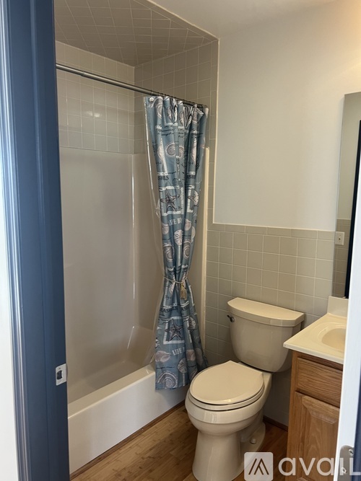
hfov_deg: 53.0
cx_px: 180
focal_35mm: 26
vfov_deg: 67.3
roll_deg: +1.2
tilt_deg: -6.2
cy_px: 240
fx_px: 362
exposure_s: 1/60
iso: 80
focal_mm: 5.7
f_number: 1.5
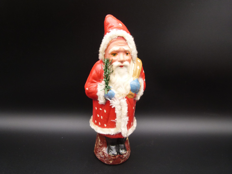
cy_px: 87
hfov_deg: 69.4
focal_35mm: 25
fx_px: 168
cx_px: 116
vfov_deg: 54.9
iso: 125
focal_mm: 4.5
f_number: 2.8
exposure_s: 1/60
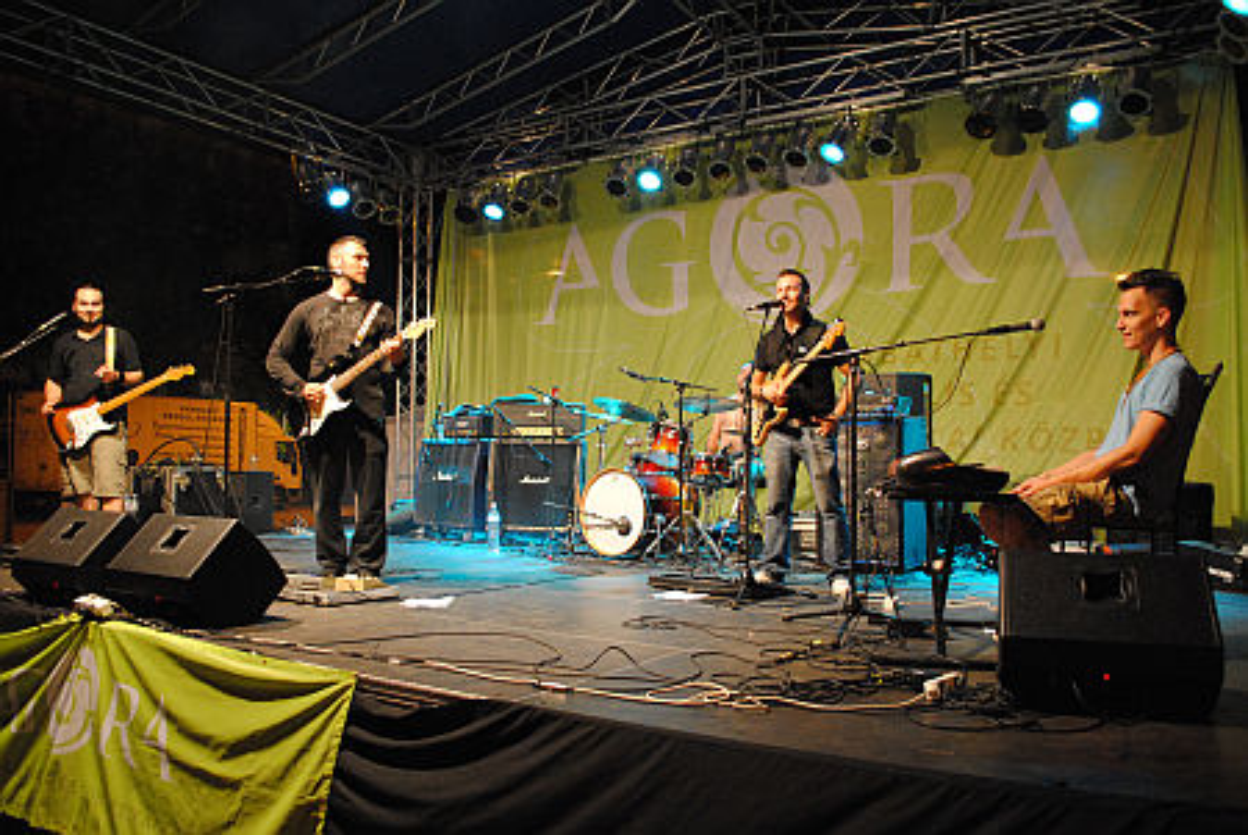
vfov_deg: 48.0
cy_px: 418
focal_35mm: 27
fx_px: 937
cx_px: 624
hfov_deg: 67.3
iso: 1000
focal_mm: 18
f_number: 3.5
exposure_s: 1/30
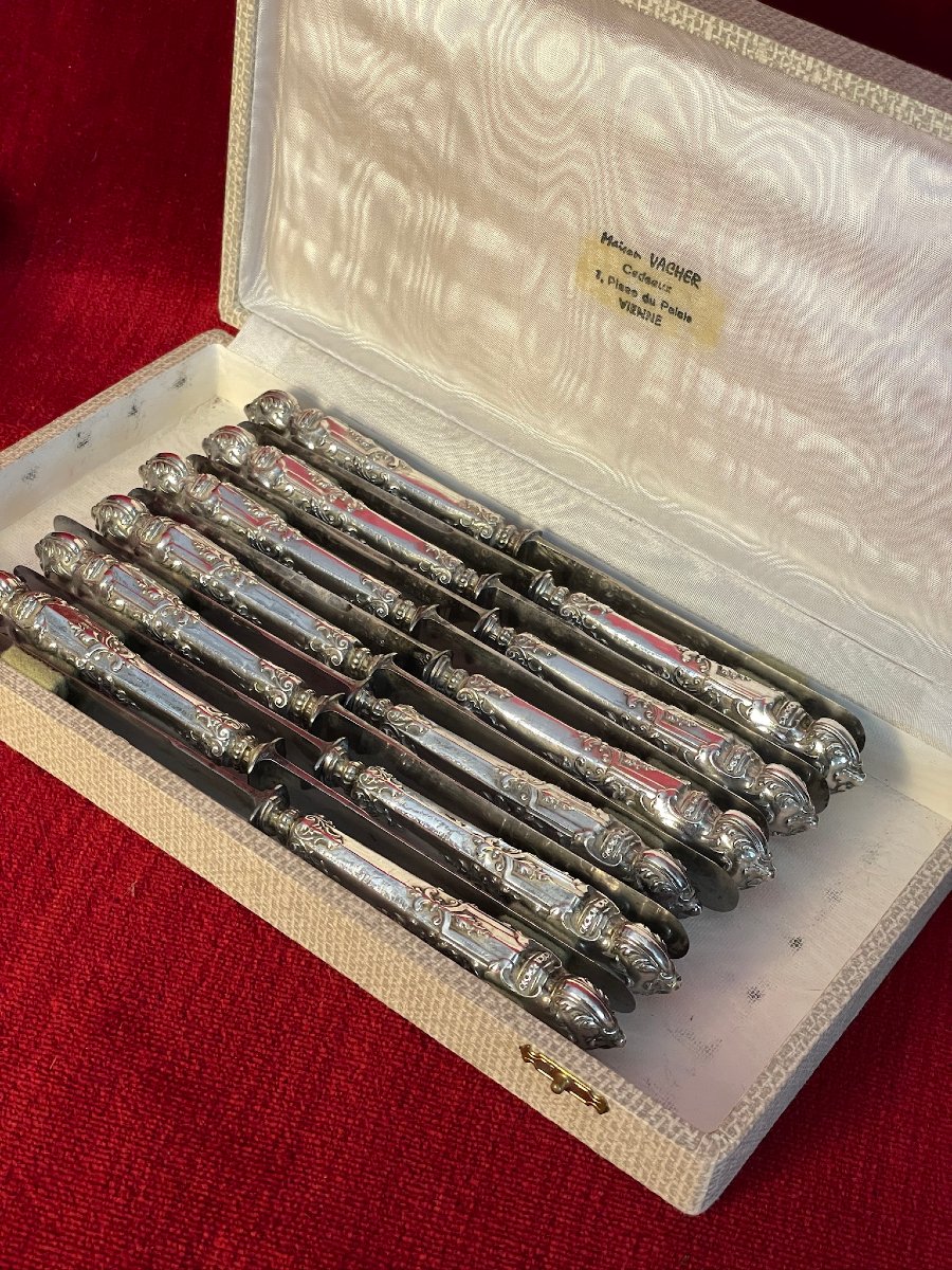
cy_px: 635
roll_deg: -6.9
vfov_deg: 36.8
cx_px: 476
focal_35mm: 52
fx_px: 1907
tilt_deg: -42.2
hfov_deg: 28.0
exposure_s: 1/77
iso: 200
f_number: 2
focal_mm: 6
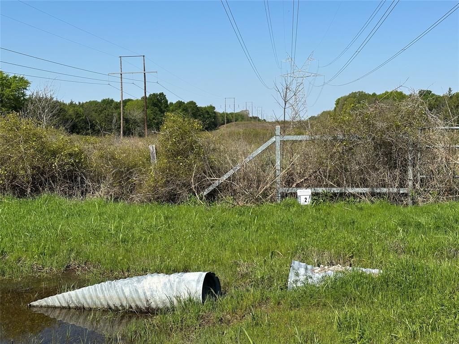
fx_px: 636
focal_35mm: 48
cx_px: 230
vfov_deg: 30.3
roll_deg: +1.3
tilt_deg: -2.8
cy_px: 172
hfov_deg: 39.7
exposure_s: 1/4184
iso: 64
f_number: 1.78
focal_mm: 6.86
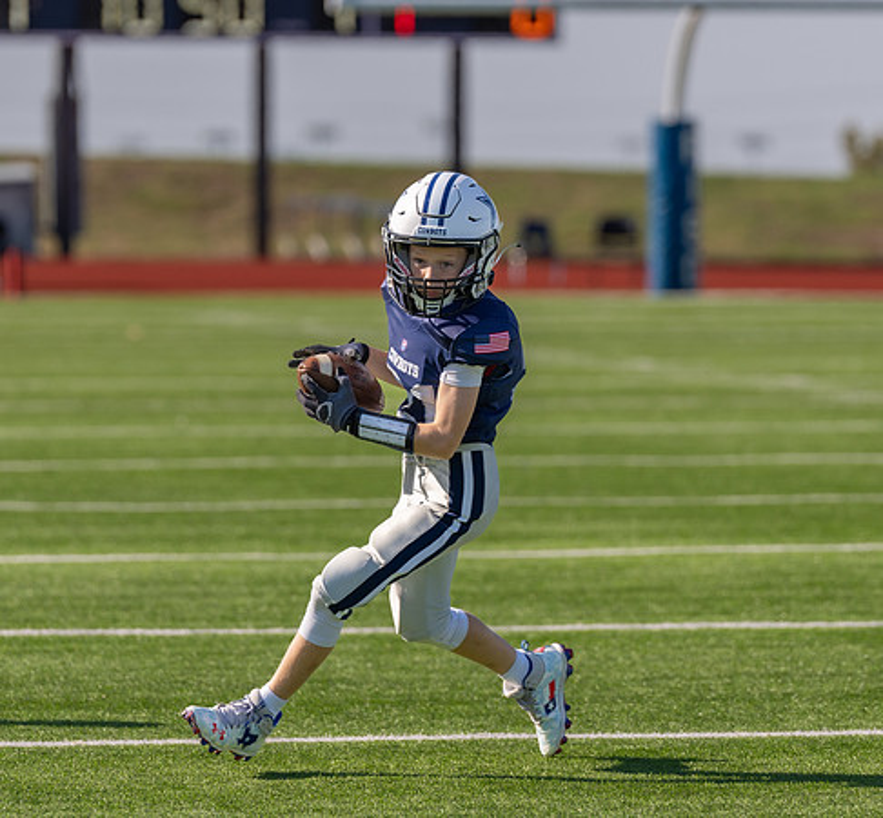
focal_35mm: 322
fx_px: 8945
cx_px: 452
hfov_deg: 5.7
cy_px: 348
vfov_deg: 5.2
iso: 100
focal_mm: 200
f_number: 3.5
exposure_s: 1/1250
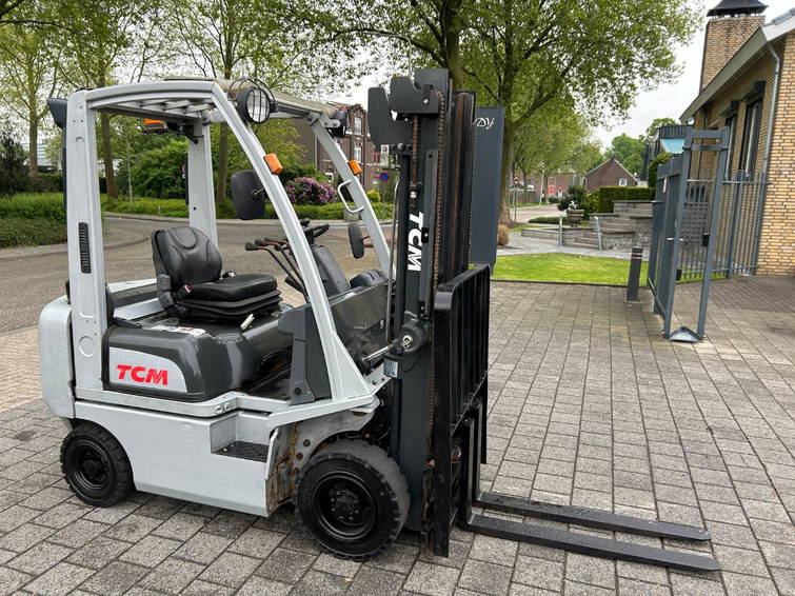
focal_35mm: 26
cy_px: 298
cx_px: 398
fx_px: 597
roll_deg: -1.8
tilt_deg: -10.7
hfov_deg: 67.3
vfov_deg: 53.1
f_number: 1.5
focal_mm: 5.7
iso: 50
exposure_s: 1/497
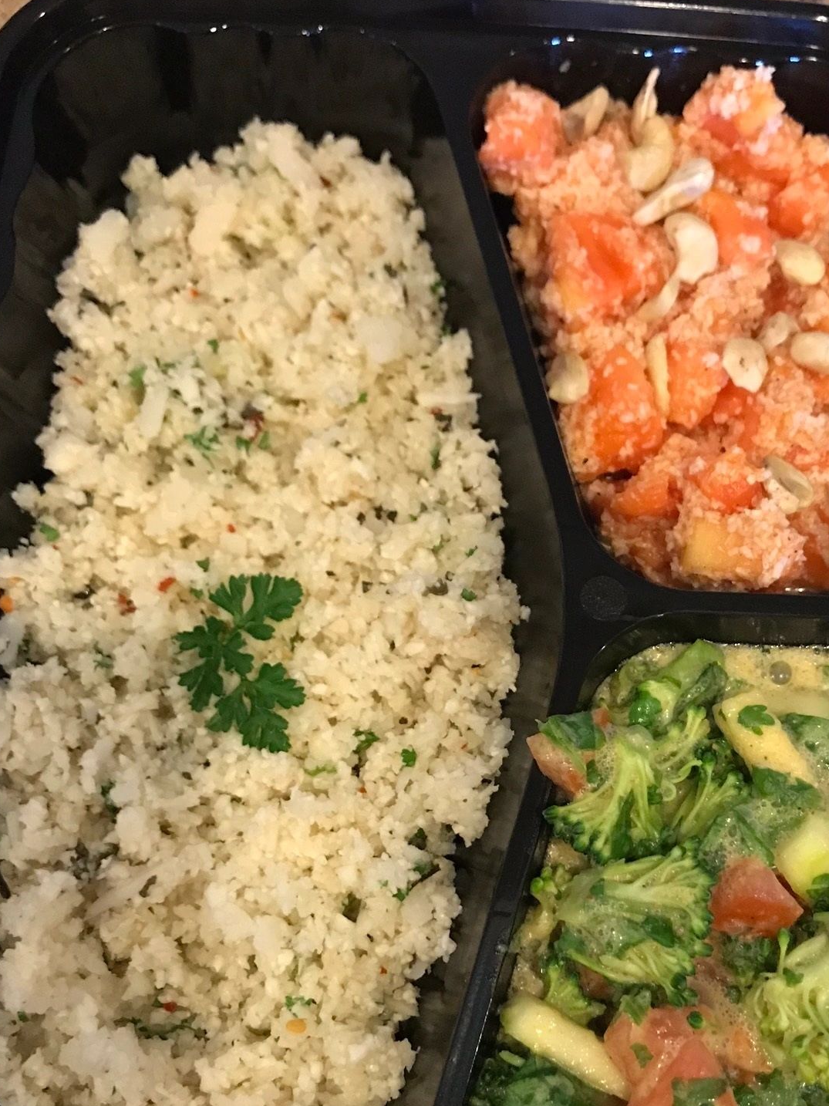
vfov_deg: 46.5
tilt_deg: -72.9
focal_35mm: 40
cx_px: 484
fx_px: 1278
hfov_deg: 35.9
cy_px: 669
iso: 100
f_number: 1.8
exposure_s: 1/15
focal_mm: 3.99
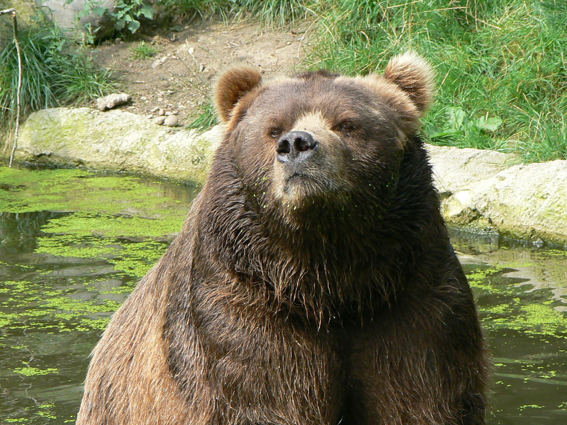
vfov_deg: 5.9
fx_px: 4095
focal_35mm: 250
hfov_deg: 7.9
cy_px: 212
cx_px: 284
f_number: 5.6
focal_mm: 30.4
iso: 100
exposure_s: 1/160
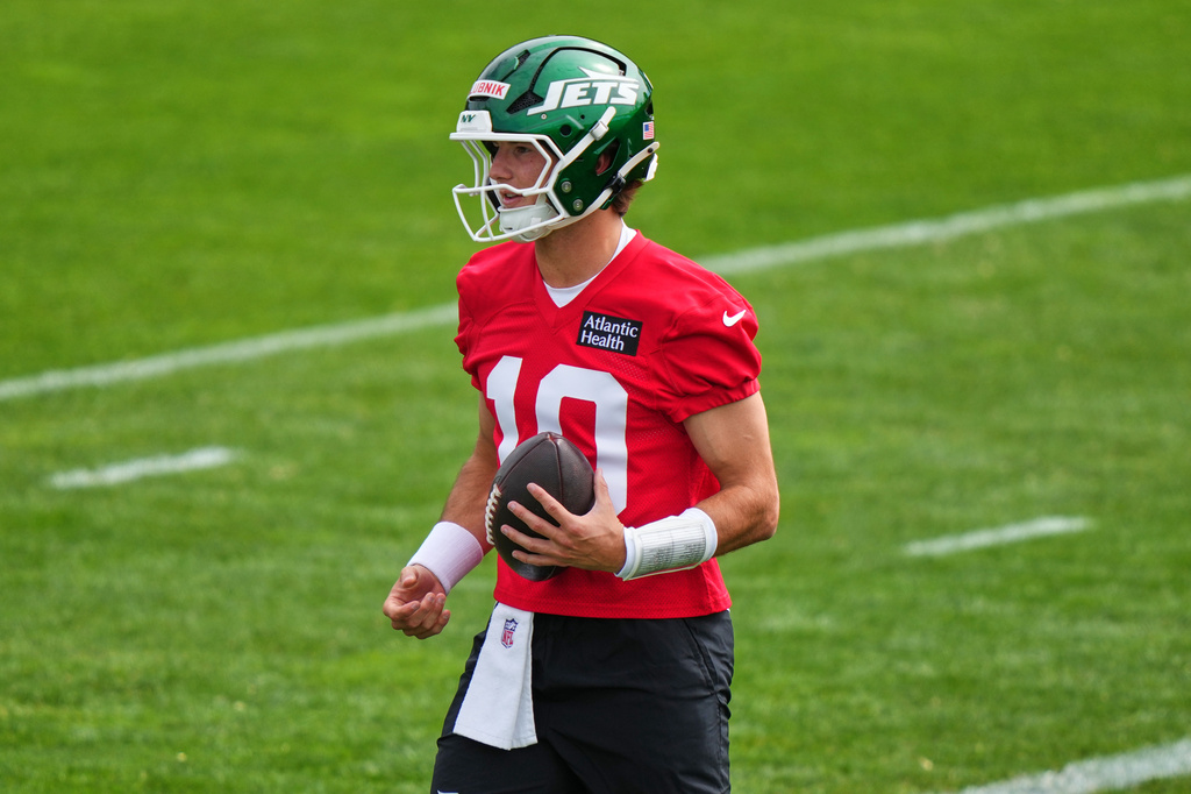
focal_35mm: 840
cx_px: 596
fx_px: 27779
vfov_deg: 1.6
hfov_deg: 2.5
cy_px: 397
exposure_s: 1/2000
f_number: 4
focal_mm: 560
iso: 320
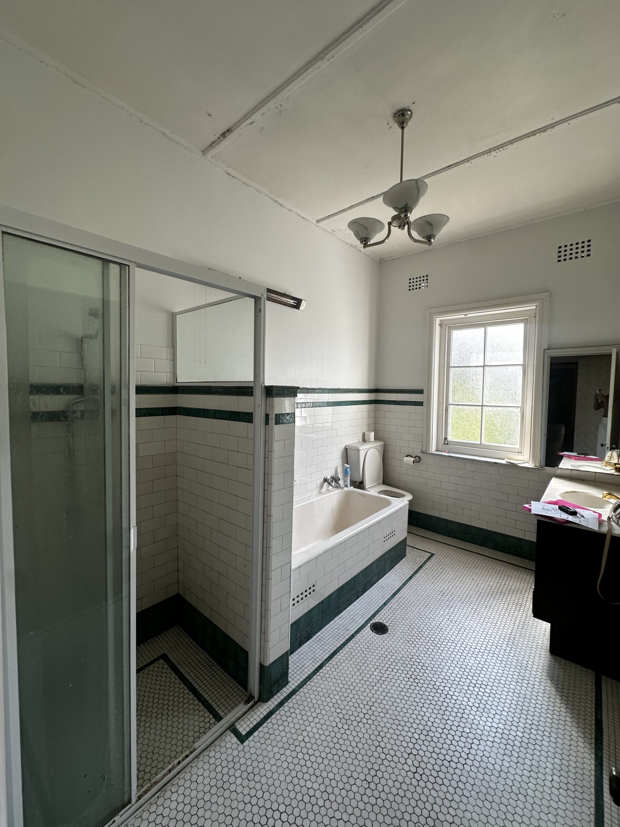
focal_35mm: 14
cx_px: 310
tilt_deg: -2.6
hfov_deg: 85.7
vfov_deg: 102.1
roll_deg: -1.5
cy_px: 414
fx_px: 334
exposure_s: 1/99
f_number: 2.2
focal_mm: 2.22
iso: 64
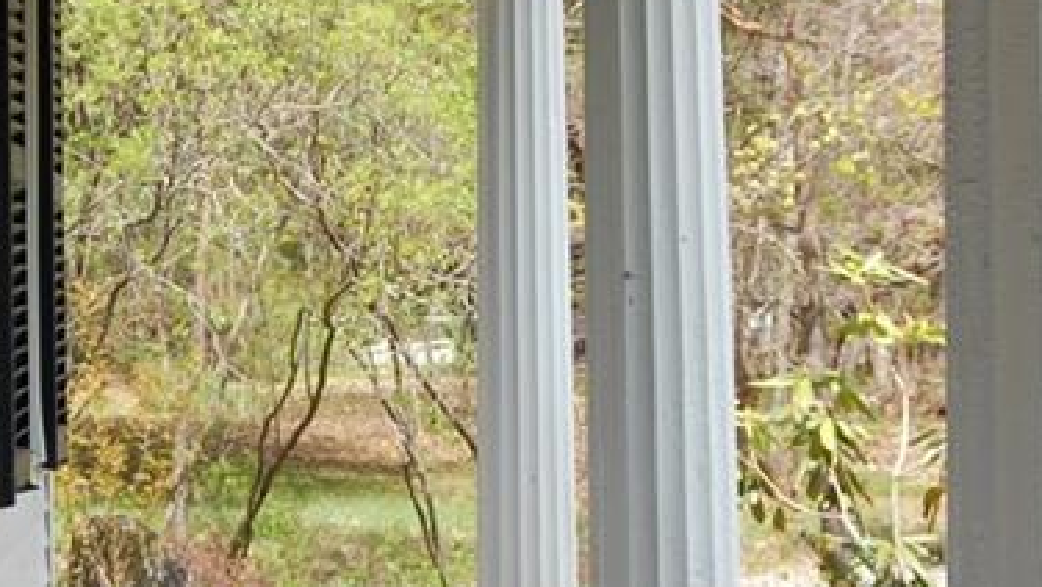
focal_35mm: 111
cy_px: 194
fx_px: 3069
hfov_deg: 19.2
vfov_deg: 10.9
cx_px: 385
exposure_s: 1/160
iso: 200
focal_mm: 26
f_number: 6.3
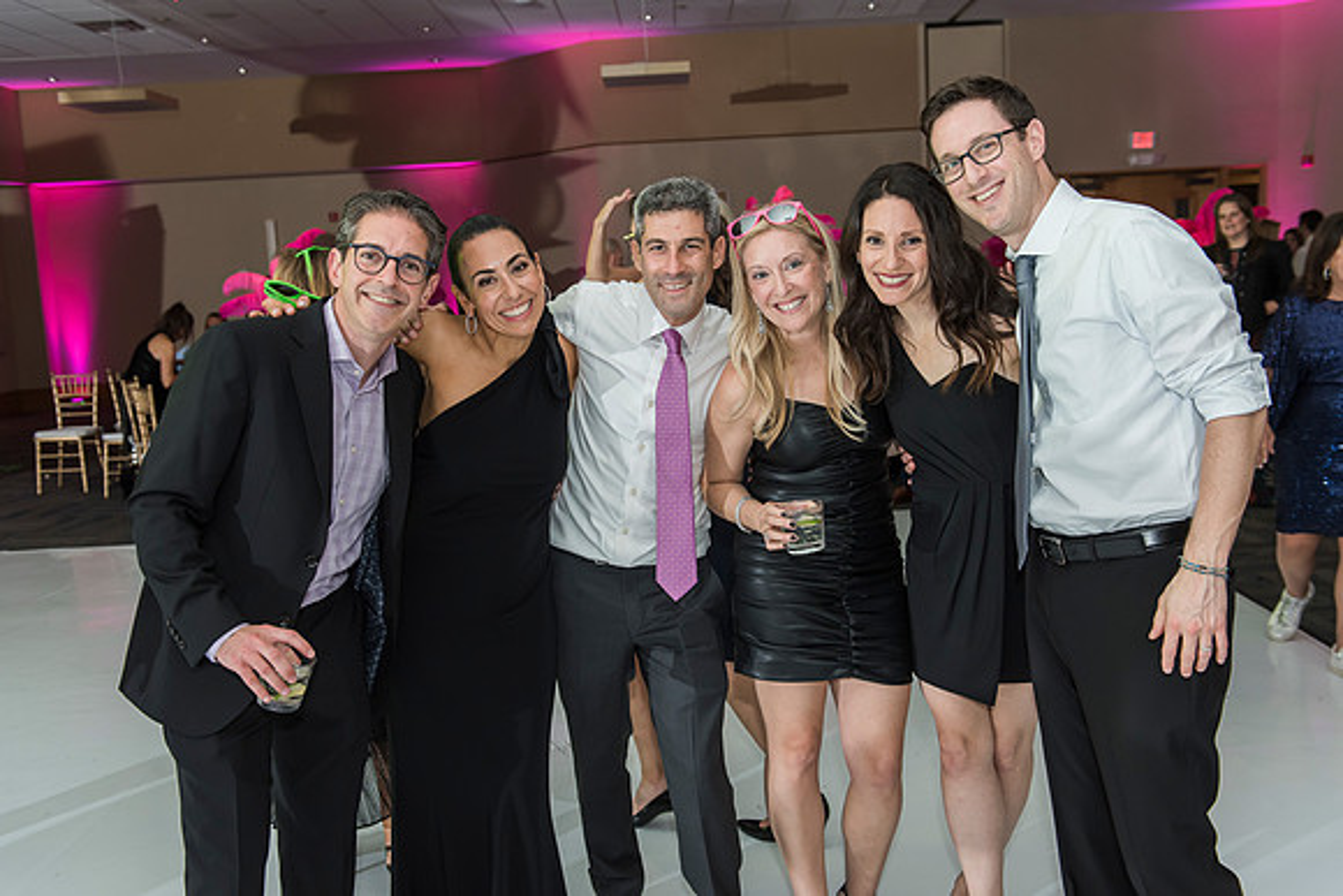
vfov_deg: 37.9
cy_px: 448
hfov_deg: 54.4
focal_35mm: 35
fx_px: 1306
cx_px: 672
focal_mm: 35
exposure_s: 1/100
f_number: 4
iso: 800
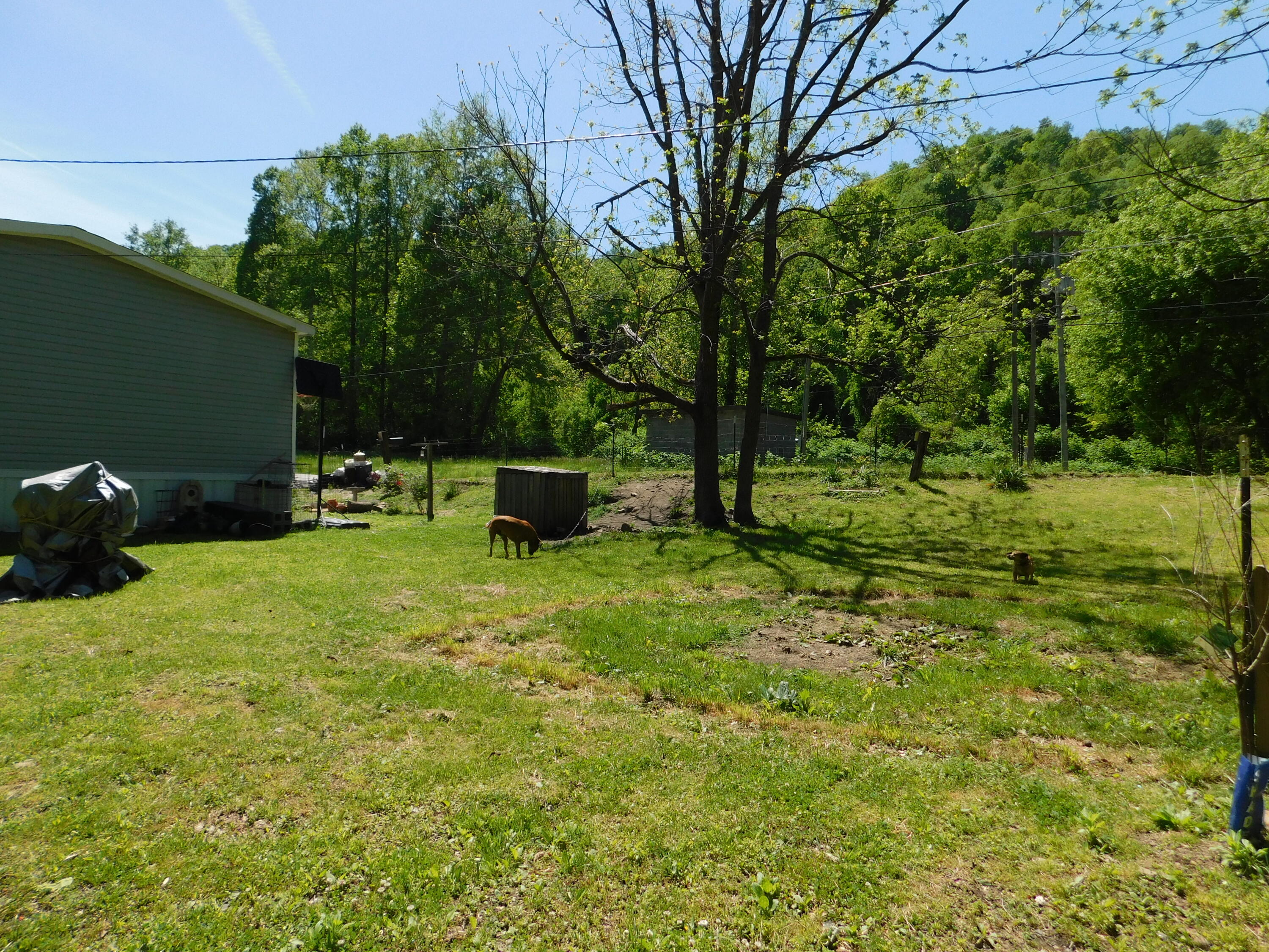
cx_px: 634
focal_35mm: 23
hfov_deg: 73.9
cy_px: 476
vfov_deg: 58.9
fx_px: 843
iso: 125
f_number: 6
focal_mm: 4
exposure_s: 1/400
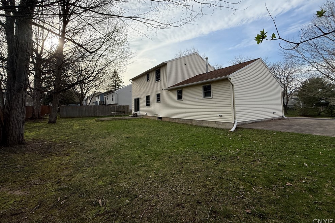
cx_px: 163
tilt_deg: +4.4
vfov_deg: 77.0
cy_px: 98
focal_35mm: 15
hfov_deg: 100.4
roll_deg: +1.2
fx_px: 140
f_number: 2.2
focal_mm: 2.22
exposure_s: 1/2024
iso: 64
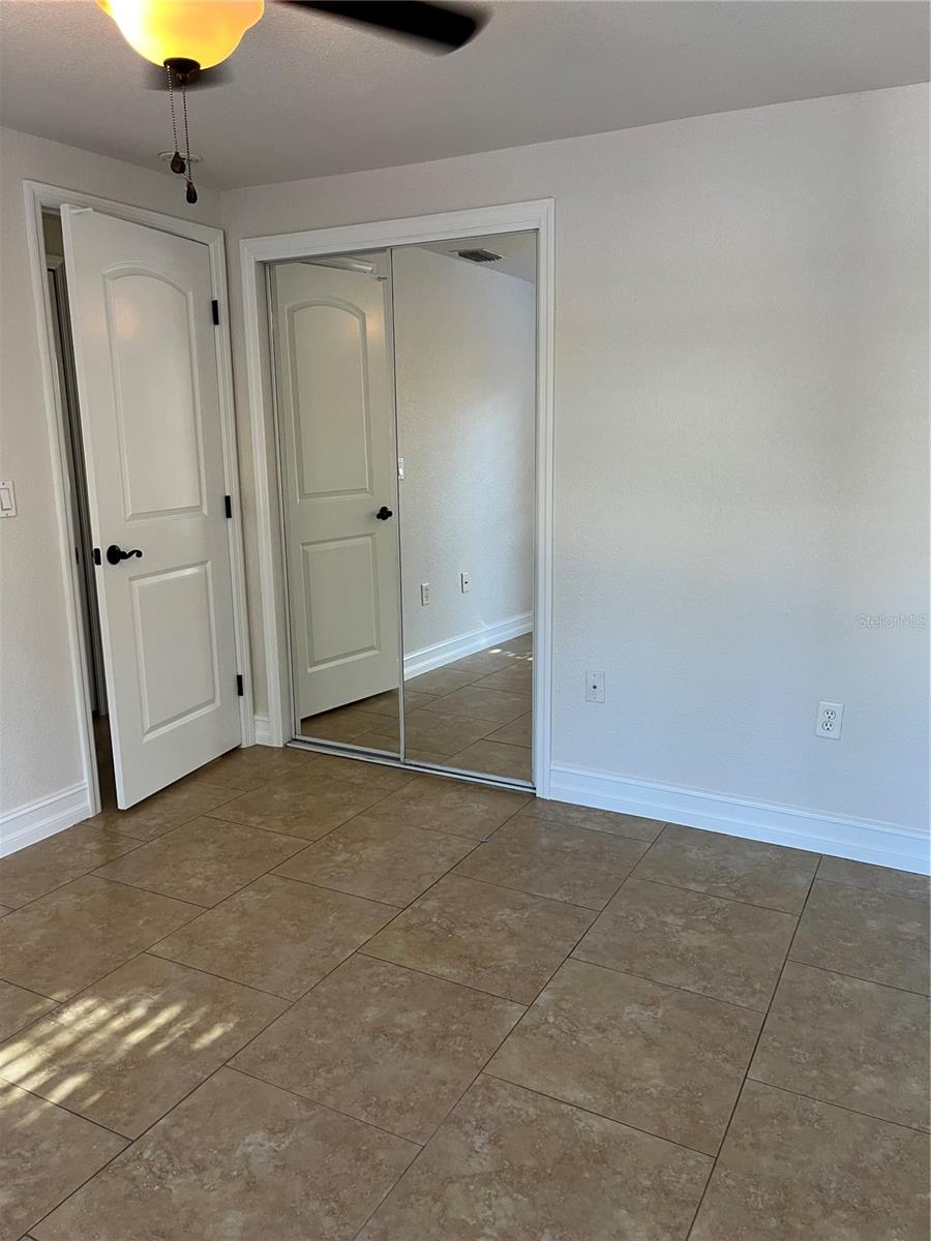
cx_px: 466
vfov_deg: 67.3
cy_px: 620
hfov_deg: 53.1
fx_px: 932
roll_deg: +0.7
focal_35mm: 26
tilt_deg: -11.9
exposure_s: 1/60
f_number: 1.6
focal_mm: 5.1
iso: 100
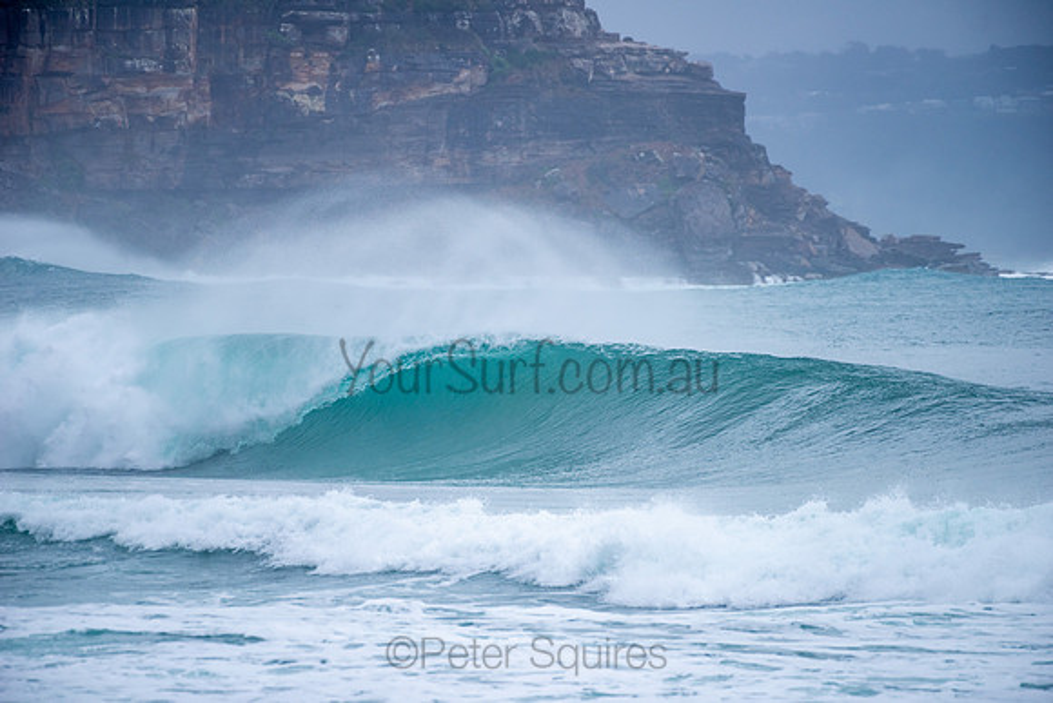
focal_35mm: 500
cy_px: 352
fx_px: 14628
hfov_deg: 4.1
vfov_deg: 2.8
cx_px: 526
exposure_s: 1/800
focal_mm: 500
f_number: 5.6
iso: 220
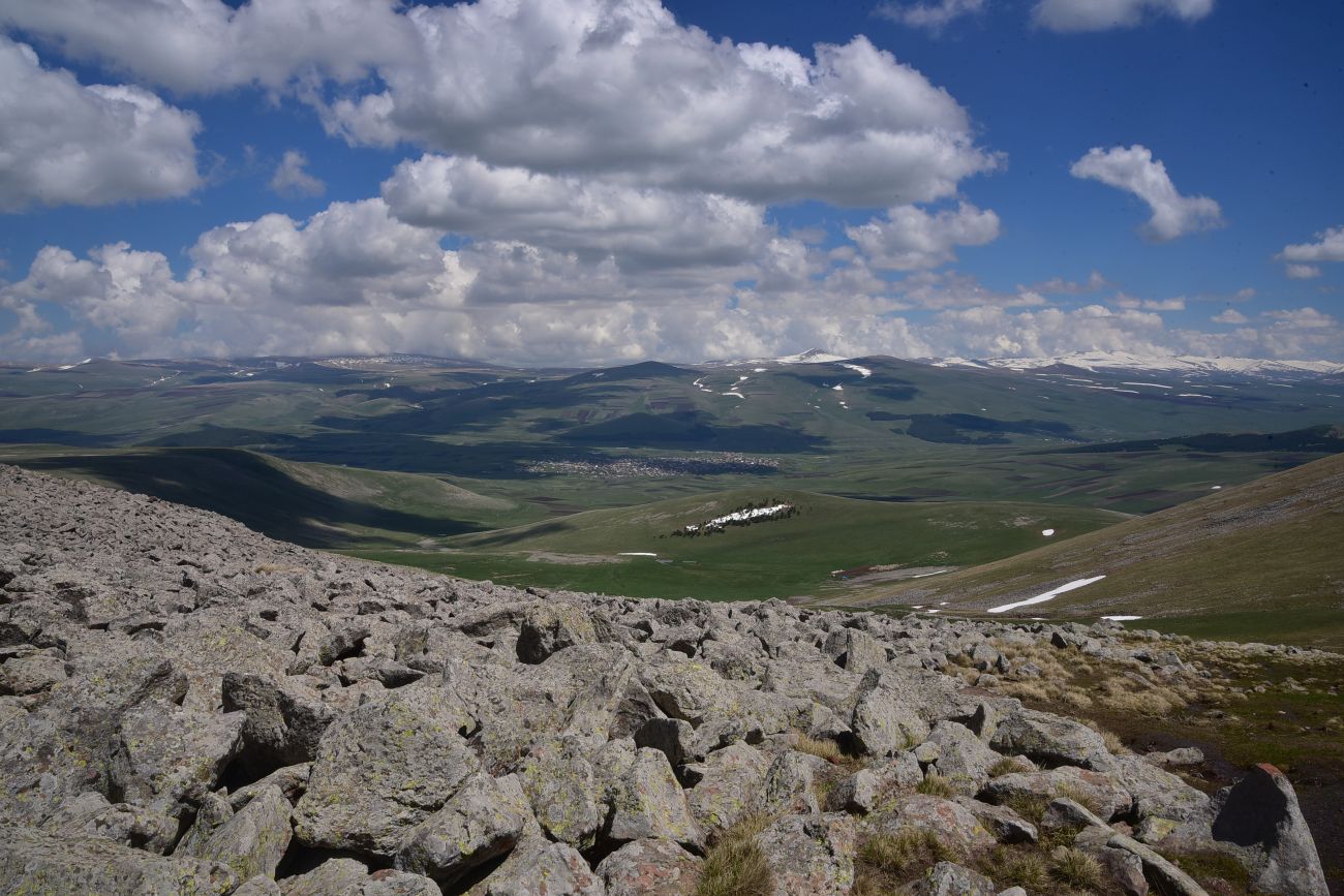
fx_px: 1867
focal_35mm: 50
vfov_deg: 27.0
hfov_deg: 39.6
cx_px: 672
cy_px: 448
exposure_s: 1/125
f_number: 22
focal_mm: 50
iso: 160
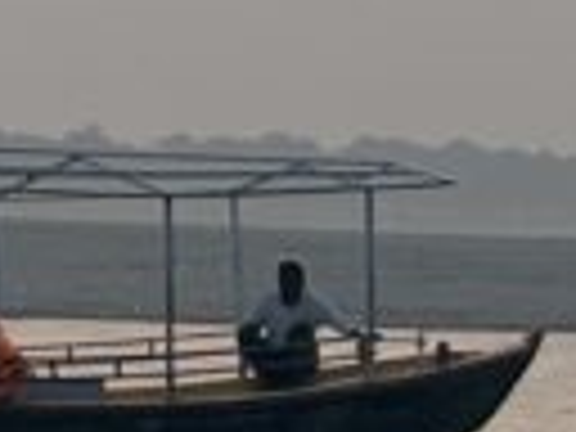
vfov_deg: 3.5
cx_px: -1557
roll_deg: +0.1
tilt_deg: +5.0
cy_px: -378
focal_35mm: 416
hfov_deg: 4.4
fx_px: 6922
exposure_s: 1/1082
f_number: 1.6
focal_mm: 5.96
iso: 40
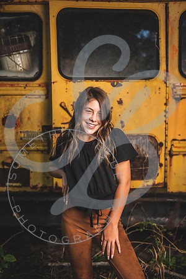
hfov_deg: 27.0
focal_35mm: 50
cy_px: 140
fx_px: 387
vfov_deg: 39.6
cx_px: 93
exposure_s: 1/160
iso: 100
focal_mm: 50
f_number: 2.8
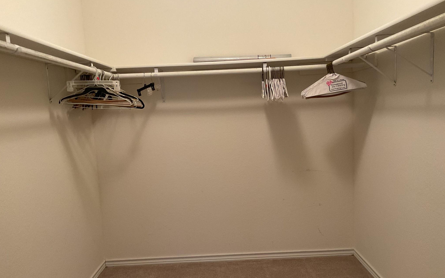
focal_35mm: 31
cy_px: 159
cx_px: 222
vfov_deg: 40.5
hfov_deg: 61.2
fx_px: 376
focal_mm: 3
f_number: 1.8
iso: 125
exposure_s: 1/60
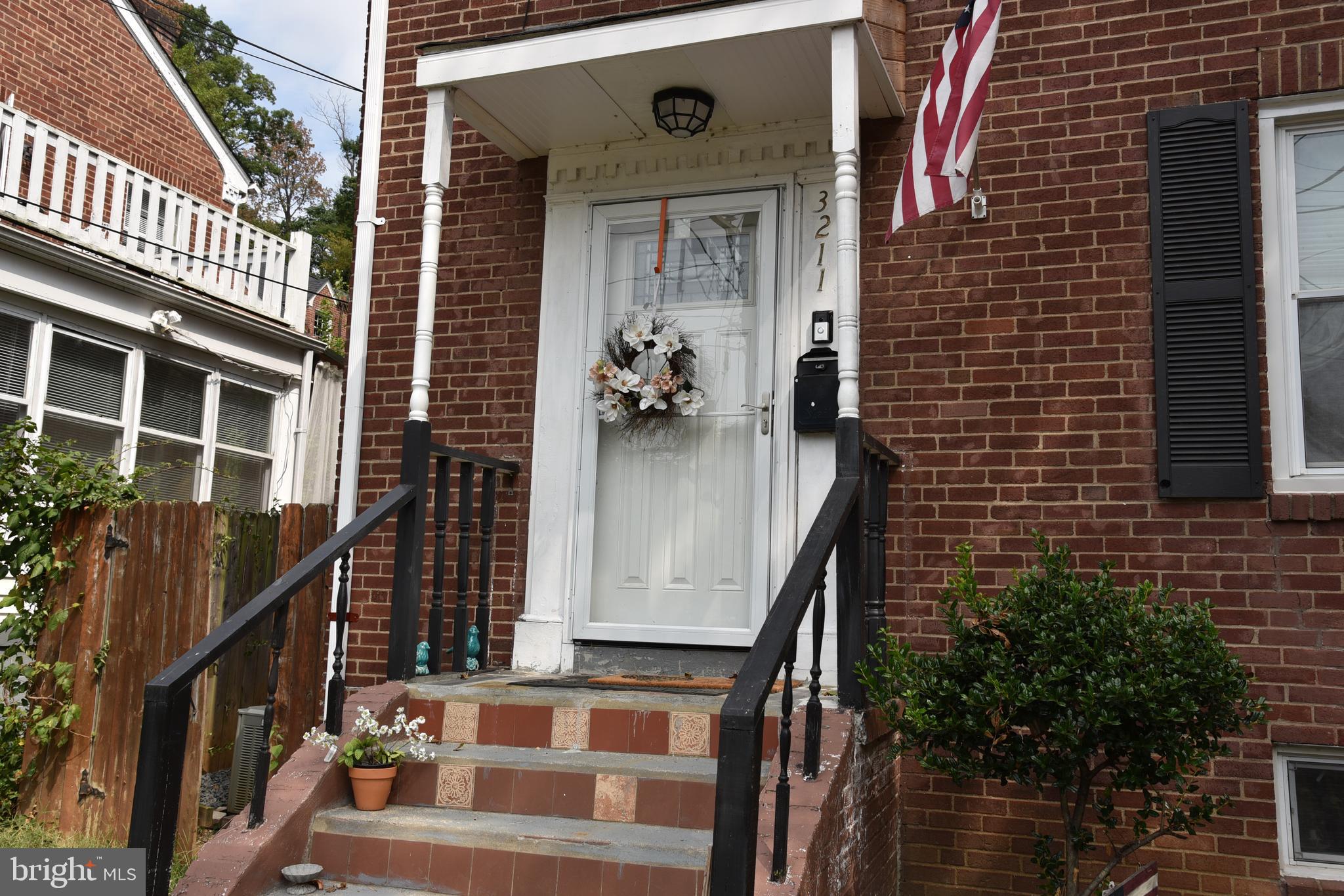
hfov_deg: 58.7
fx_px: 1194
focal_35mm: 32
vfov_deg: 41.1
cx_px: 672
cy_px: 448
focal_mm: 32
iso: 100
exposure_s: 1/200
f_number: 8
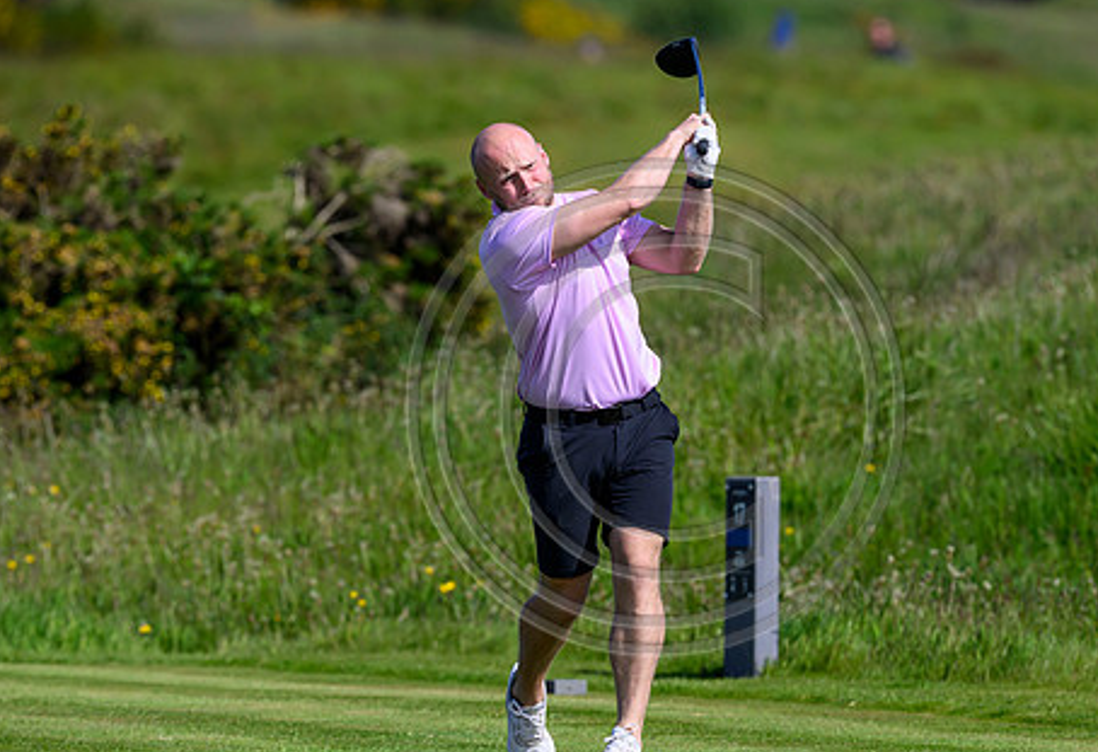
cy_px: 443
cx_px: 576
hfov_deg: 3.6
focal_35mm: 568
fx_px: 17471
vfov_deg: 2.5
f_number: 5
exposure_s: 1/5000
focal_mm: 400
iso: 500
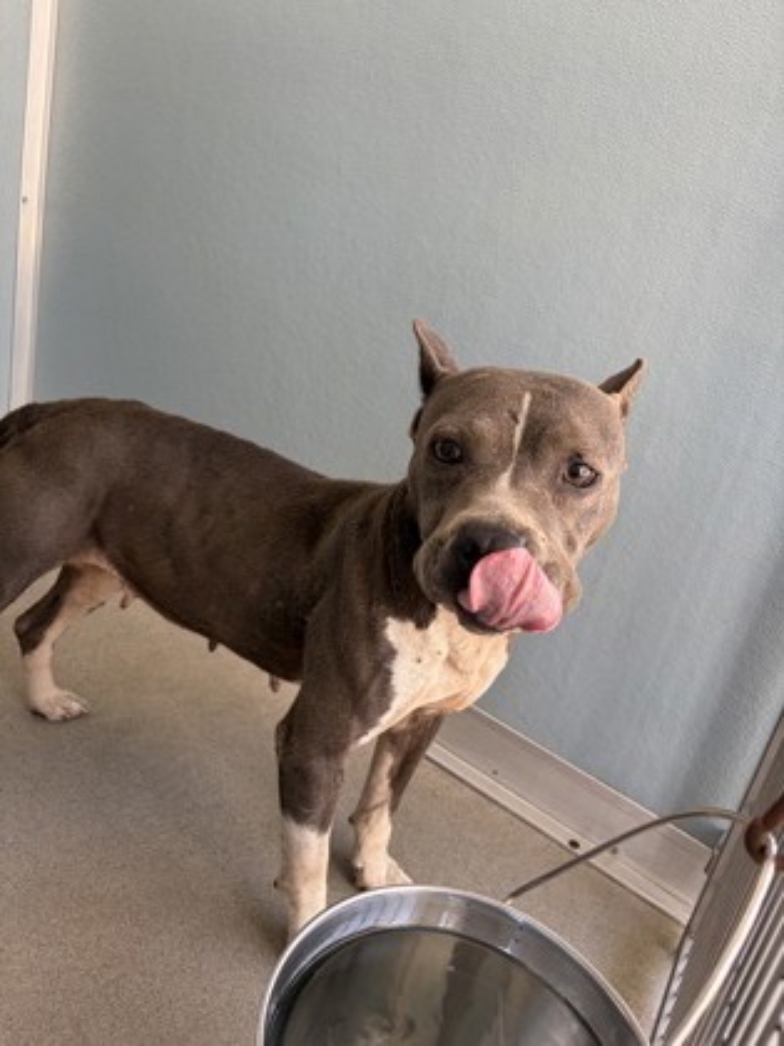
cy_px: 523
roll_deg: -13.8
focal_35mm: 26
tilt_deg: -19.9
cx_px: 392
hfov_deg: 53.1
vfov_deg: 67.3
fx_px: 785
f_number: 1.6
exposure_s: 1/121
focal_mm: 5.96
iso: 100
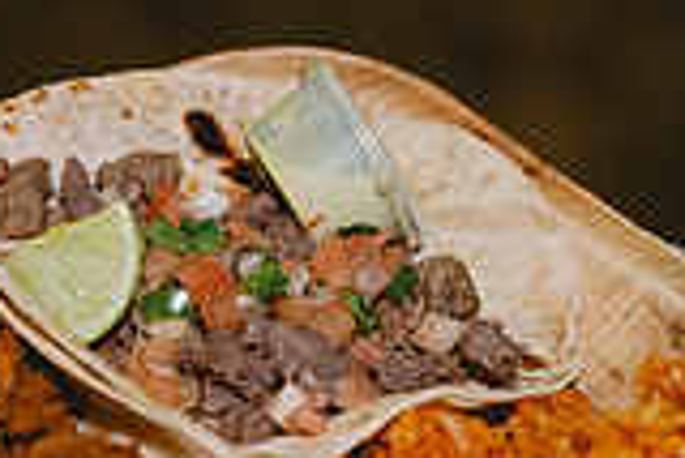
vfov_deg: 5.4
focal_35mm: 253
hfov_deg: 8.1
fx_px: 4818
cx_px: 257
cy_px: 505
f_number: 2.8
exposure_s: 1/80
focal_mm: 70
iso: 1600
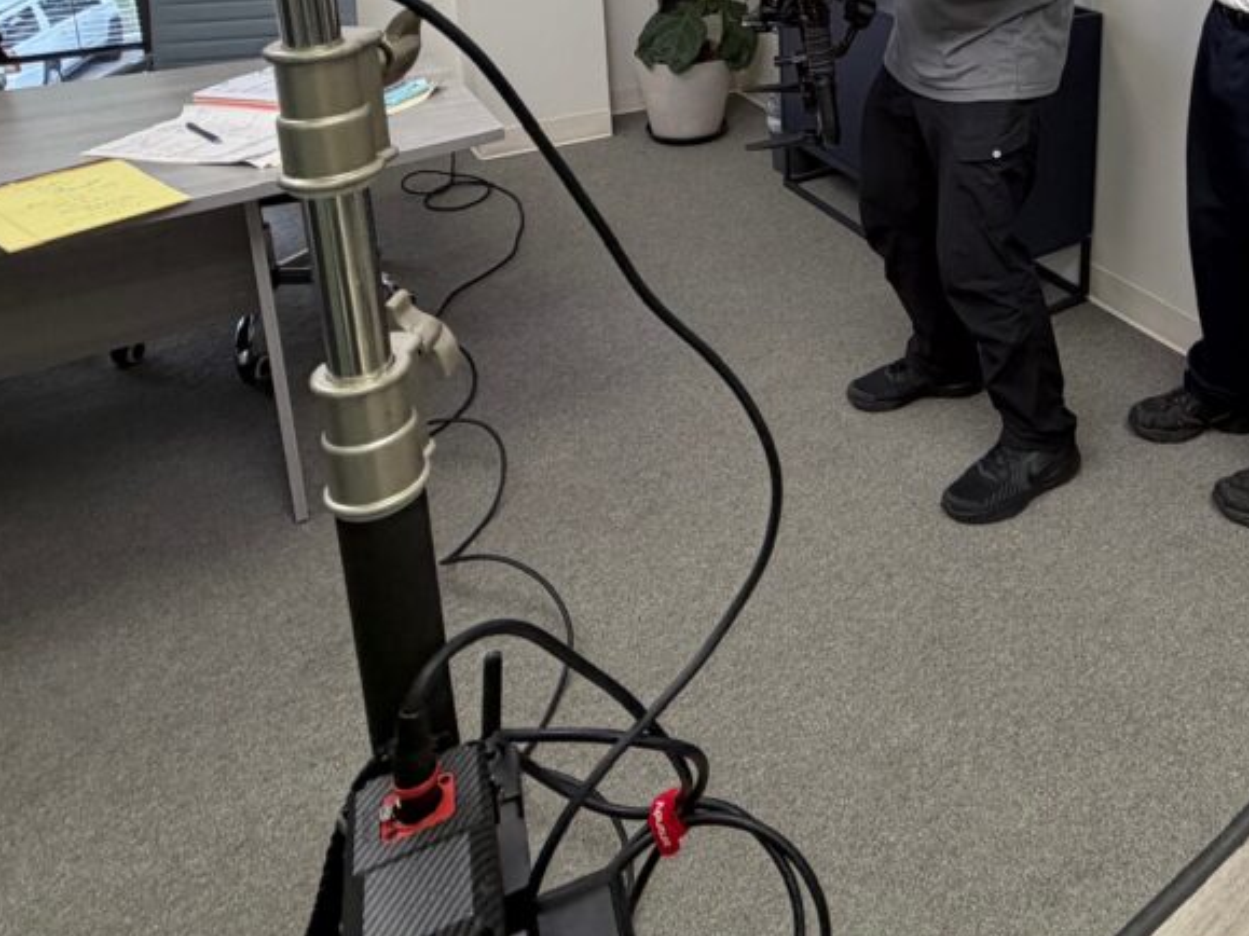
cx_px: 1005
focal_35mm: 29
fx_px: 1046
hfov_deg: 57.0
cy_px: 0
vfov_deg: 41.8
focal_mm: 2.22
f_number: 2.2
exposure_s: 1/120
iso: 160
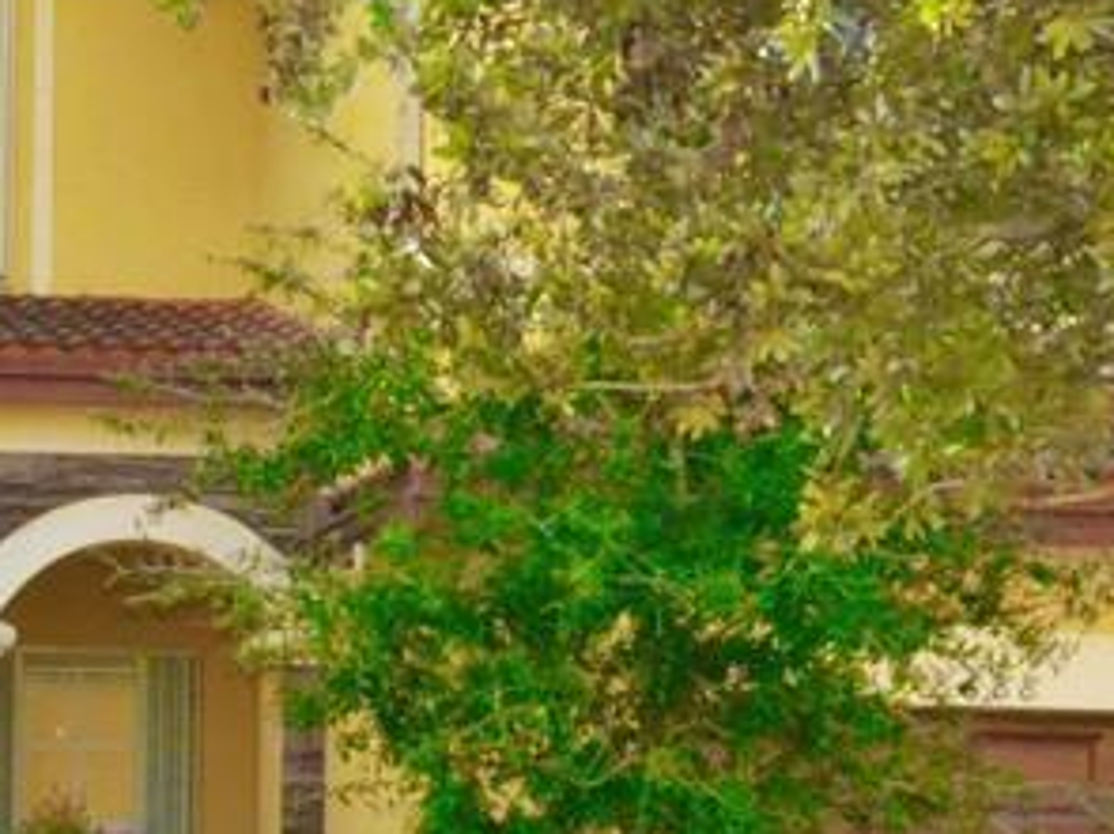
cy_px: 783
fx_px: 4271
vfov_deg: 11.1
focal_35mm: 133
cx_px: -485
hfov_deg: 14.0
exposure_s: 1/250
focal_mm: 25
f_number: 18
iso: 4000
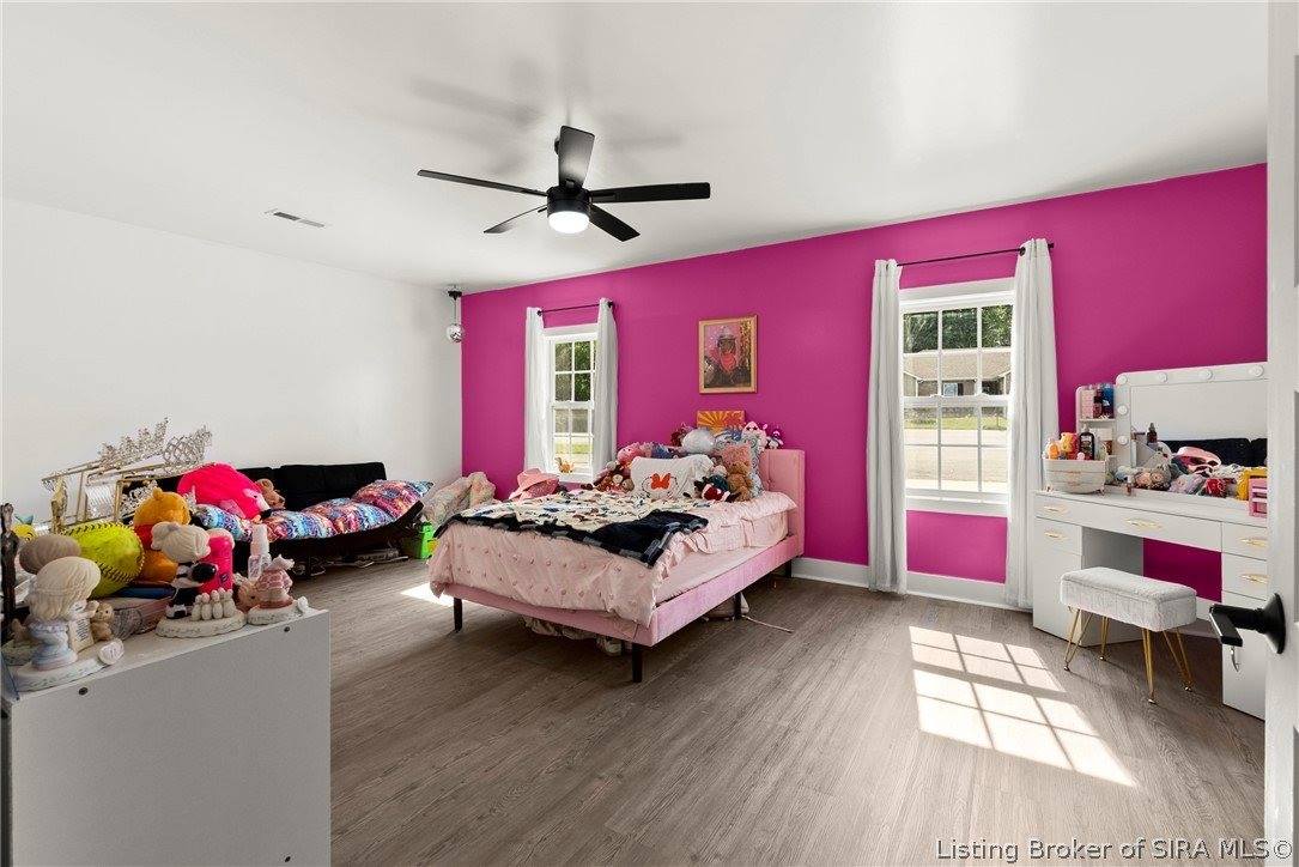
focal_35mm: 16
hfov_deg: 96.7
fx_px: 577
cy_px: 434
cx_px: 650
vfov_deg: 73.8
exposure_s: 1/8
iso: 400
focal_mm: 16
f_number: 11
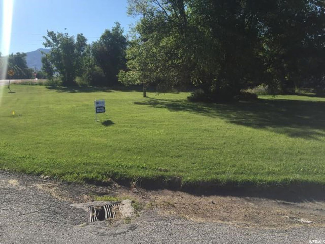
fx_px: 272
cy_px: 122
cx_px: 162
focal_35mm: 29
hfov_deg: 61.7
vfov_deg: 48.2
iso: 32
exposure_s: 1/2083
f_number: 2.2
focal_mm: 4.15
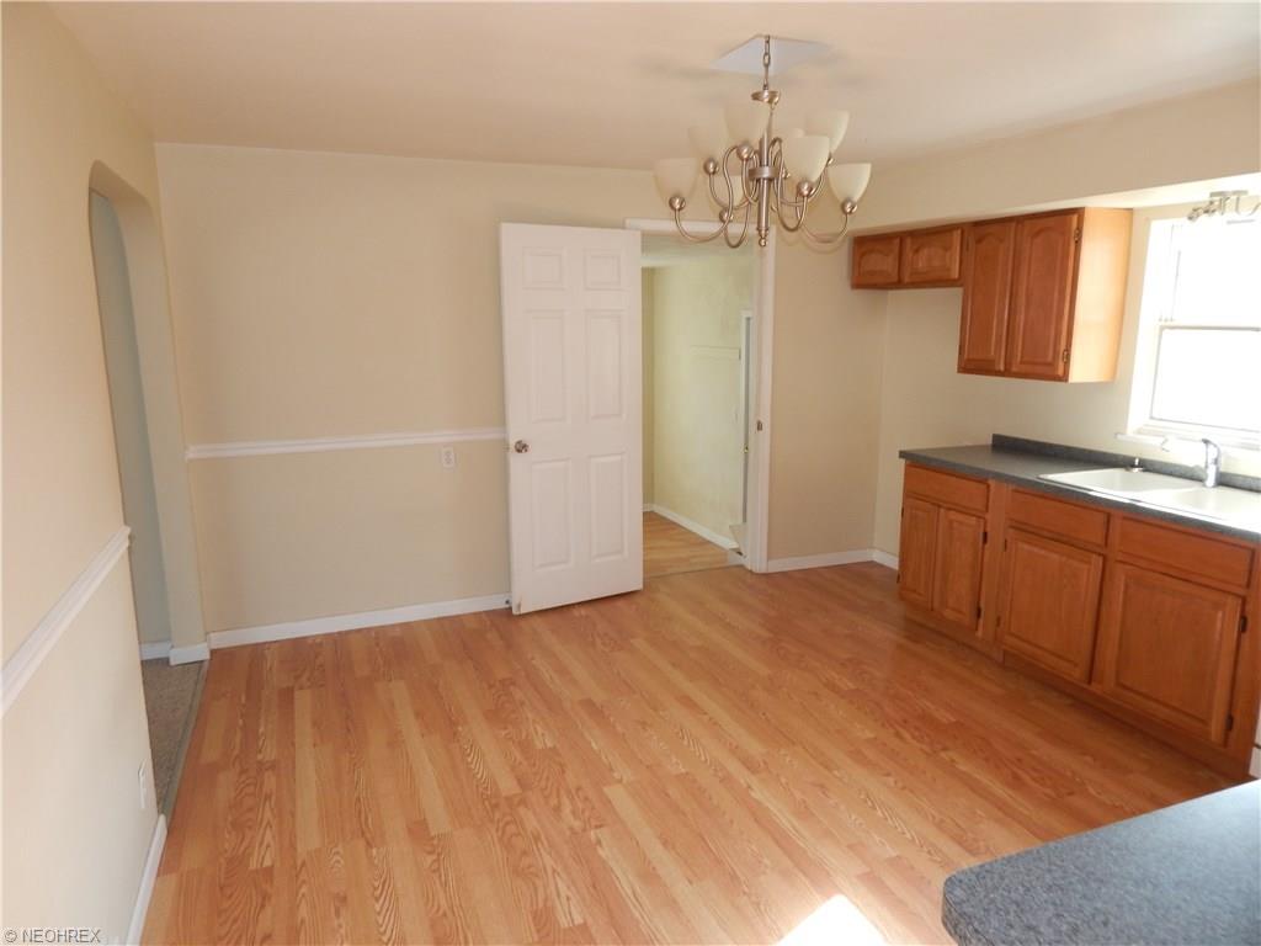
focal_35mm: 22
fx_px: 801
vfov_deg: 61.1
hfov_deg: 76.4
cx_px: 630
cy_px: 473
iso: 125
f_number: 3
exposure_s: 1/50
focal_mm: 4
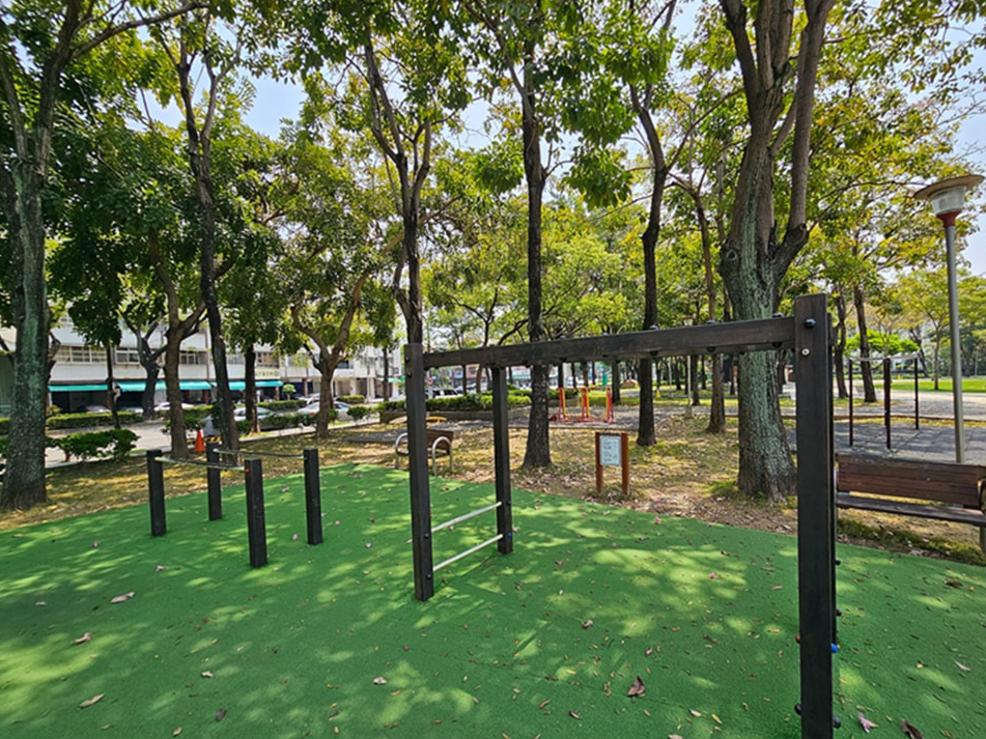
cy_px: 388
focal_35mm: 14
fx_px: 399
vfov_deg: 85.6
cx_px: 503
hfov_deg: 102.1
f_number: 2.2
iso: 50
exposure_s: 1/981
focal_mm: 2.2
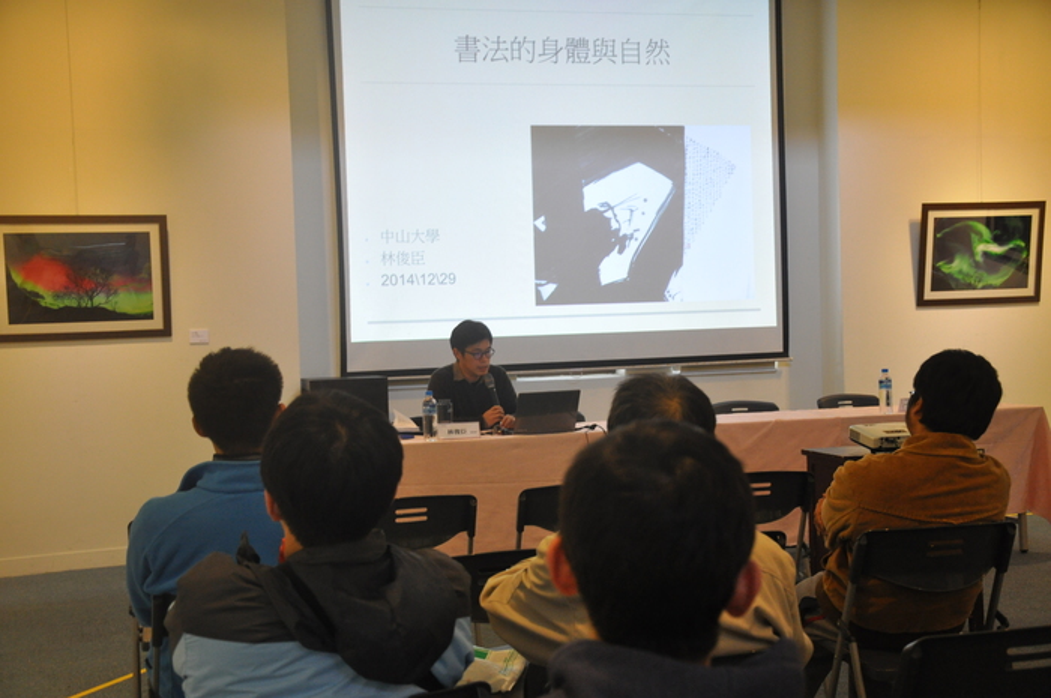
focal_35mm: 51
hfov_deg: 38.9
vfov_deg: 26.4
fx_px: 1487
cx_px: 526
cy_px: 349
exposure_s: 1/30
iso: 1000
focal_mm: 34
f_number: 4.2
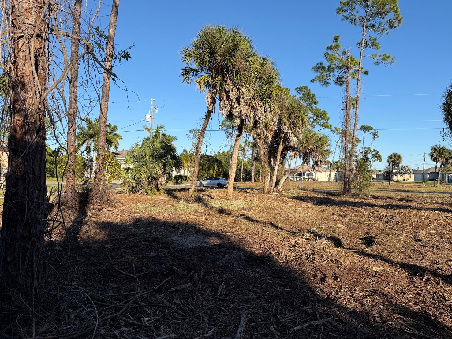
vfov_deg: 53.1
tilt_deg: -0.7
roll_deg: -0.6
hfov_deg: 67.3
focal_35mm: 26
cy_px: 176
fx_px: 340
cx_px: 229
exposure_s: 1/3953
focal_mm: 6.76
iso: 80
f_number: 1.78
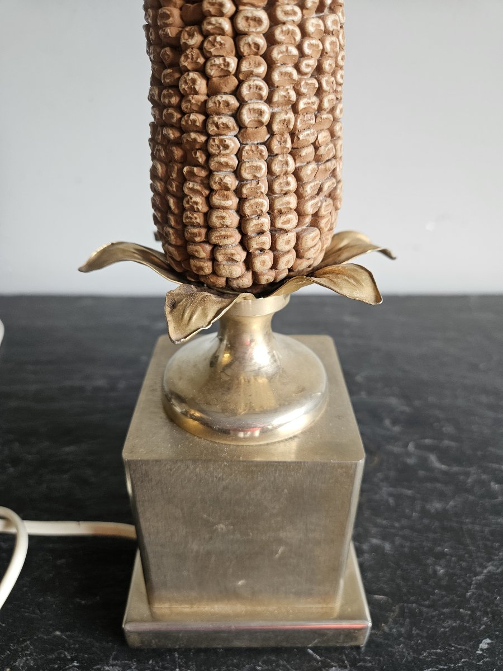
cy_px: 336
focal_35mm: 23
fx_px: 446
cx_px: 252
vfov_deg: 73.9
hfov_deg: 58.9
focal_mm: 5.4
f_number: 1.8
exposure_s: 1/100
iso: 160
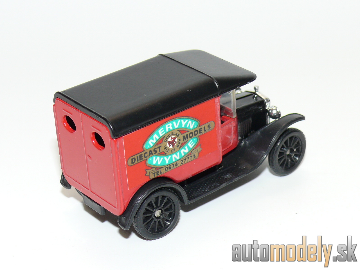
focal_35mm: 95
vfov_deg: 15.6
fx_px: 988
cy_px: 135
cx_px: 180
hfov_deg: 20.7
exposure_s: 1/30
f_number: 4
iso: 100
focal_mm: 12.9
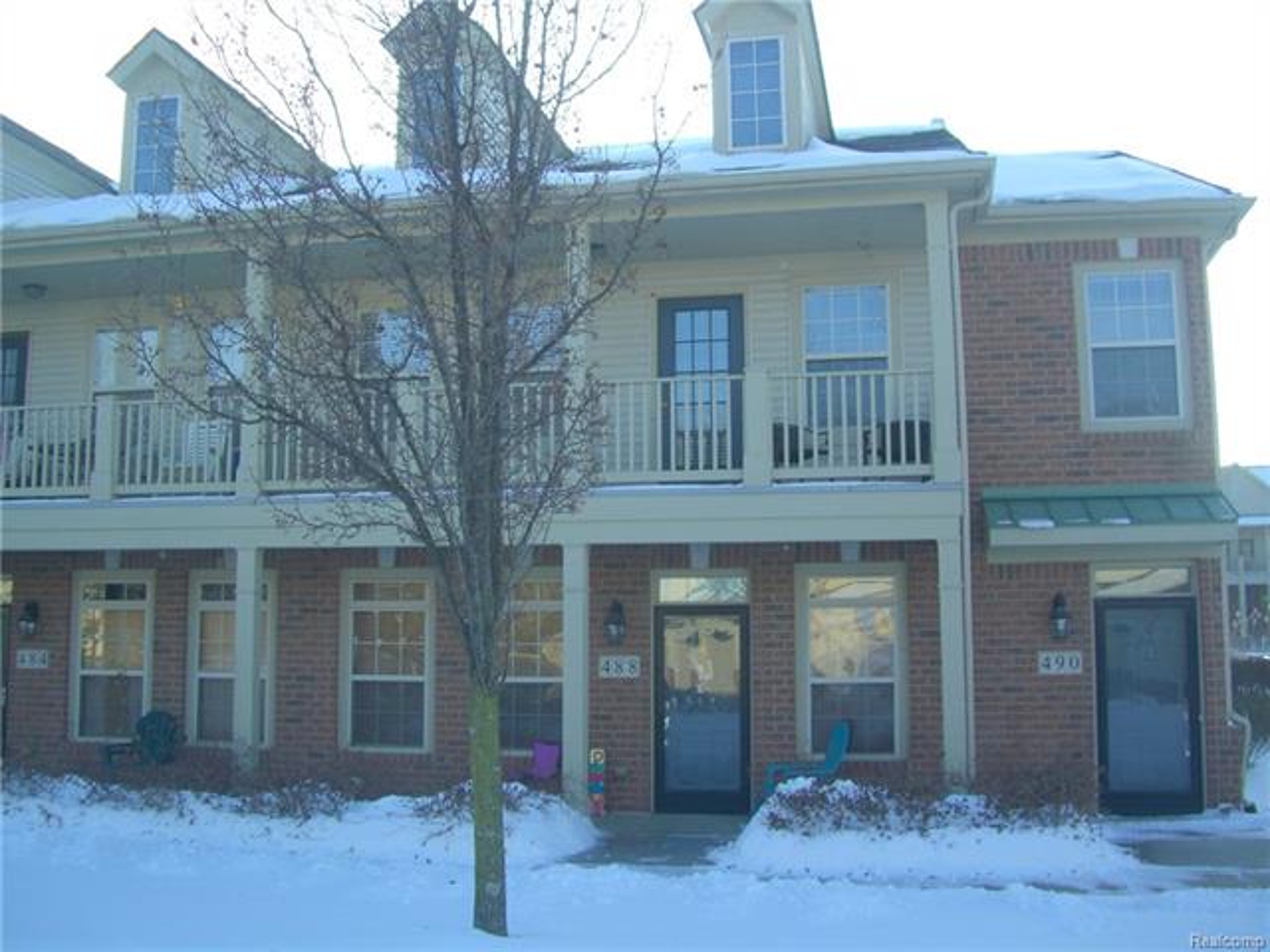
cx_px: 635
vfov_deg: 37.7
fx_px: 1394
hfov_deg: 49.0
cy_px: 476
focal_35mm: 38
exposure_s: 1/250
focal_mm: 7.9
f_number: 2.8
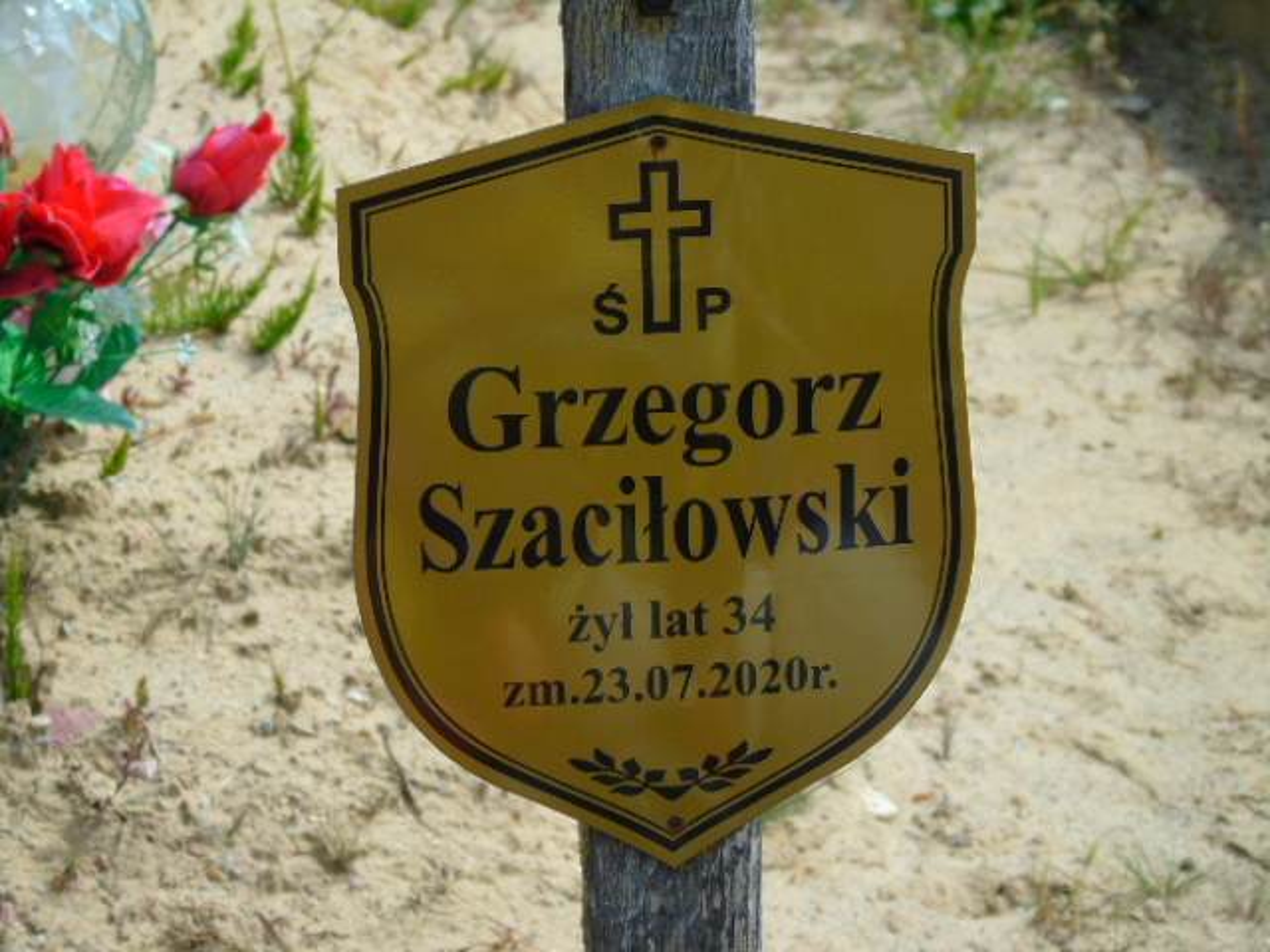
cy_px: 476
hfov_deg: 13.9
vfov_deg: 10.4
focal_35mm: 142
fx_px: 5210
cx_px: 635
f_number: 4.7
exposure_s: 1/500
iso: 80
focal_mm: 25
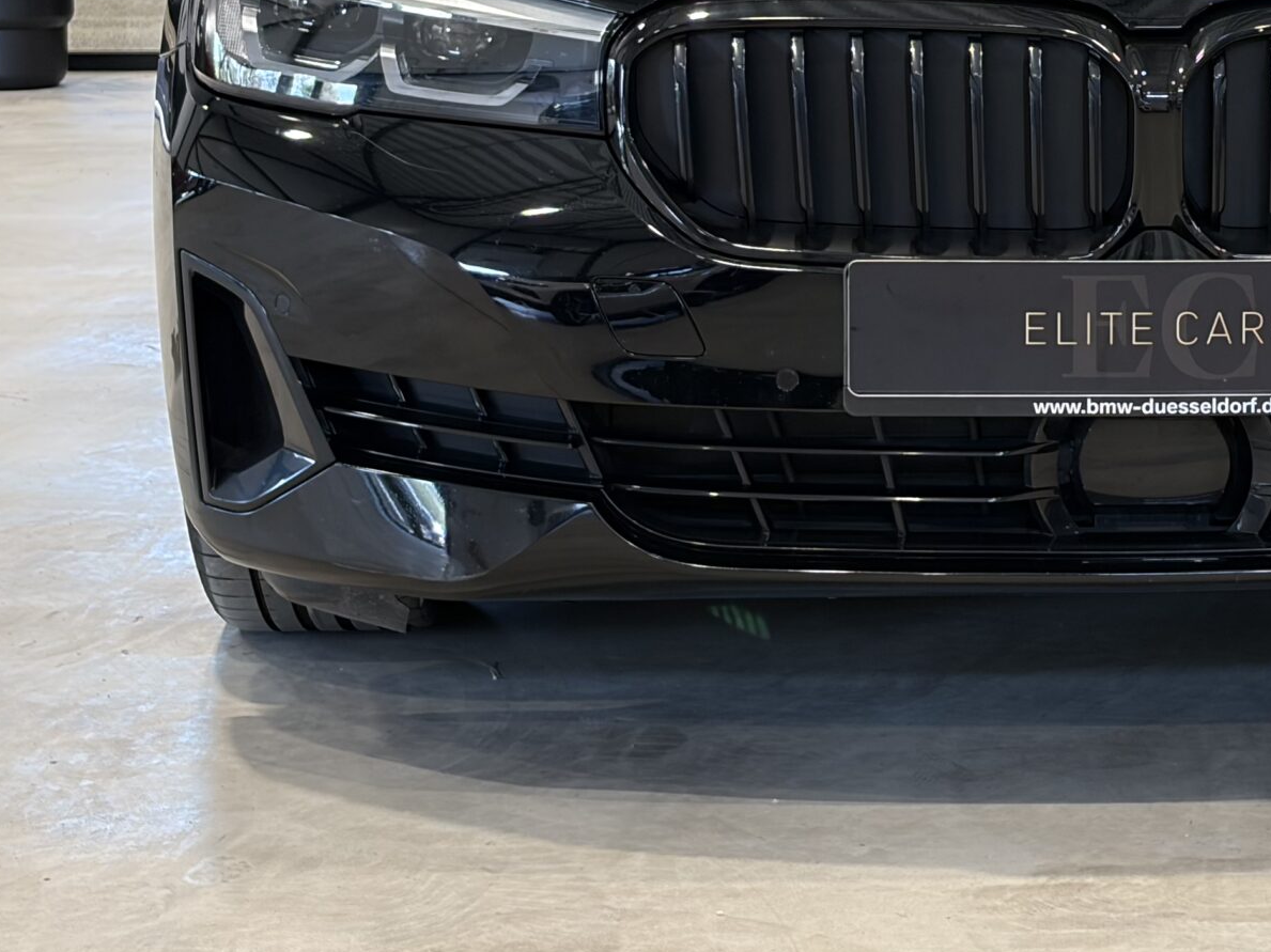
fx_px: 4111
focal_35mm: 112
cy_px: 144
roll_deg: +0.1
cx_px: 1156
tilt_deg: -7.6
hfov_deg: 17.3
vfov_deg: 13.1
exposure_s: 1/50
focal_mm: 5.96
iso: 80
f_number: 1.6
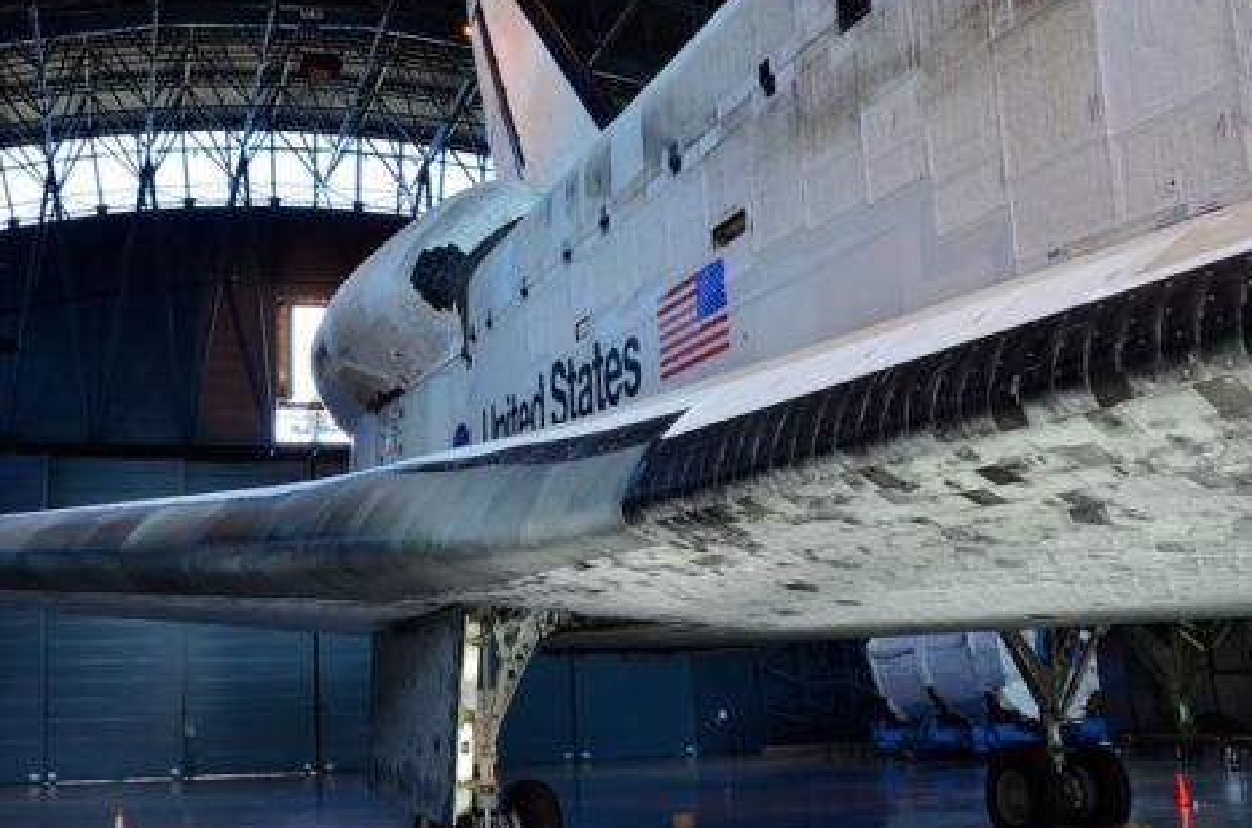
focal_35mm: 37
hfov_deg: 51.6
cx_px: 488
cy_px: 446
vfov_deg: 35.7
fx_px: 1284
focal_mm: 18
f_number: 4.5
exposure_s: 1/80
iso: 400
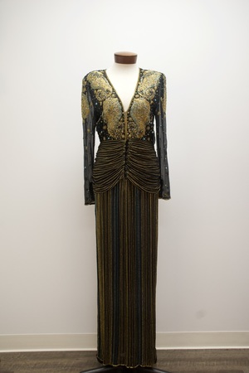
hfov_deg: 38.4
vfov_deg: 55.1
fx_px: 358
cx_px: 124
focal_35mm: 34
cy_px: 186
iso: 1600
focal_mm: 23
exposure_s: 1/80
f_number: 6.3
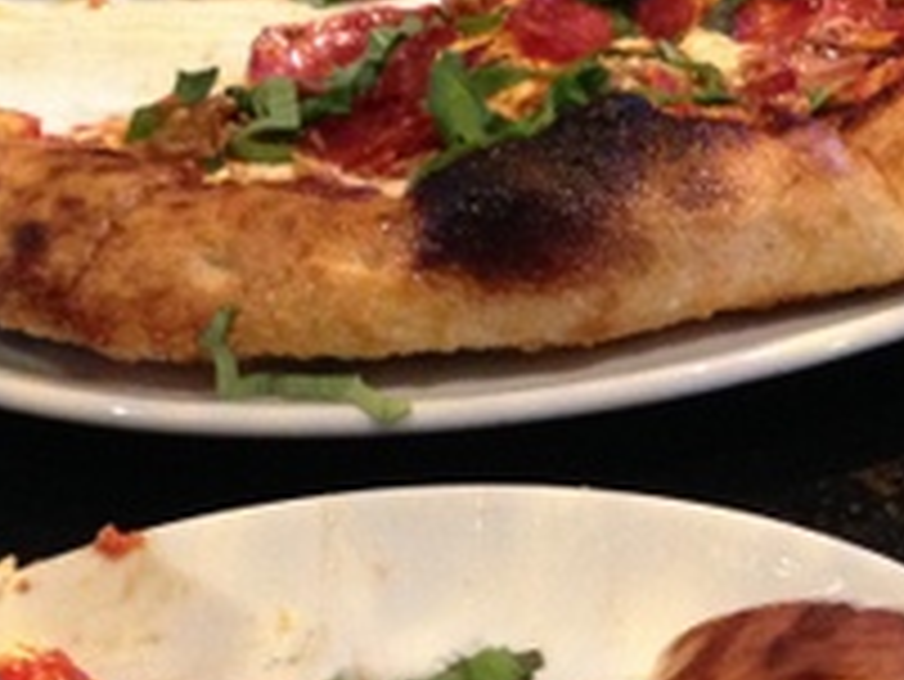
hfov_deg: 16.9
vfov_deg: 12.9
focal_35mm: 115
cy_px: 484
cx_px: 774
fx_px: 3005
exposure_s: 1/15
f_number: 2.4
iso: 400
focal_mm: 4.12
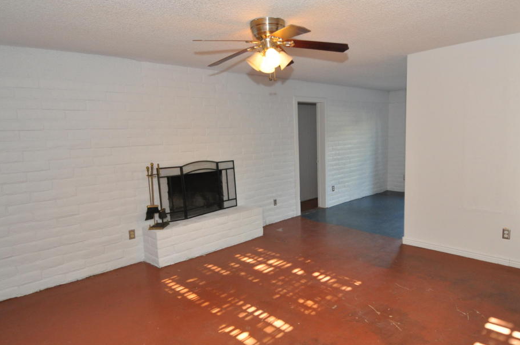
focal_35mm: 23
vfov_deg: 54.9
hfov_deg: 76.0
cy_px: 187
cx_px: 284
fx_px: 332
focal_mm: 12
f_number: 4
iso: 800
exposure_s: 1/60
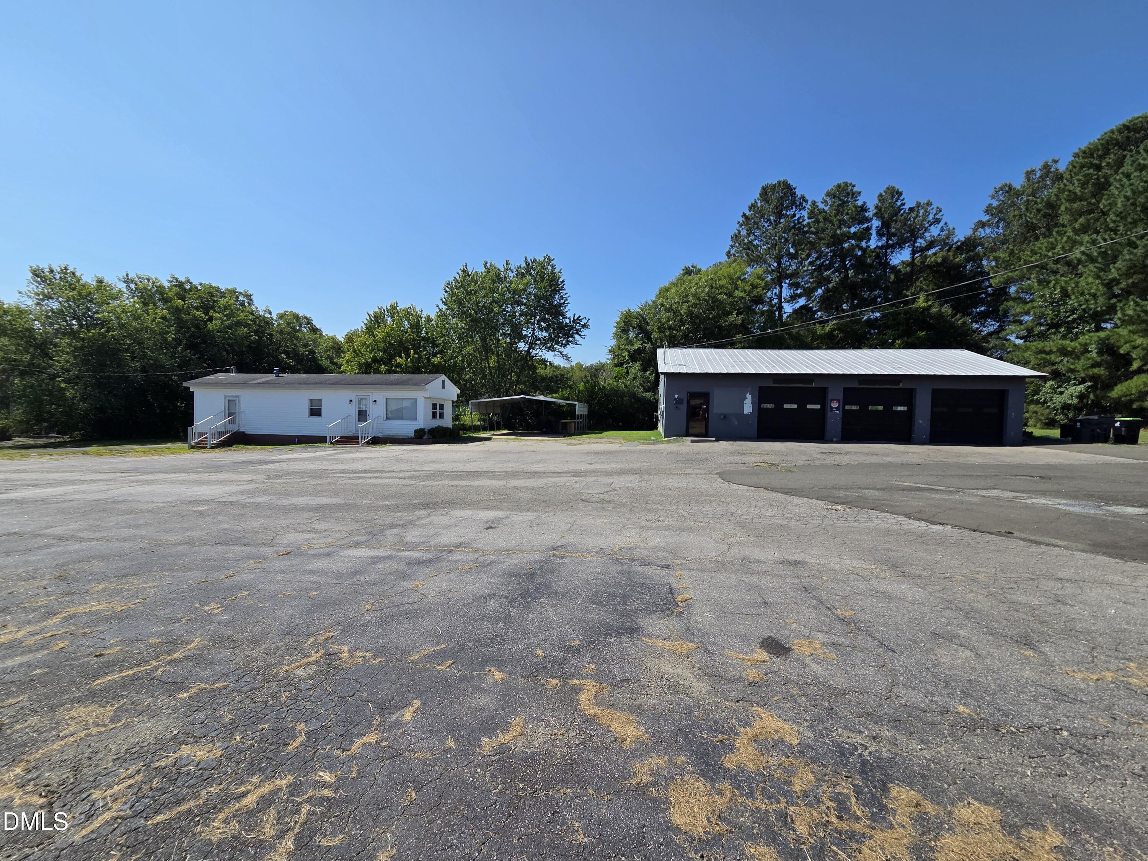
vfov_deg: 89.9
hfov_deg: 106.2
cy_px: 430
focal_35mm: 13
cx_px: 574
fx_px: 431
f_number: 2.2
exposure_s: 1/2650
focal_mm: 2.2
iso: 50
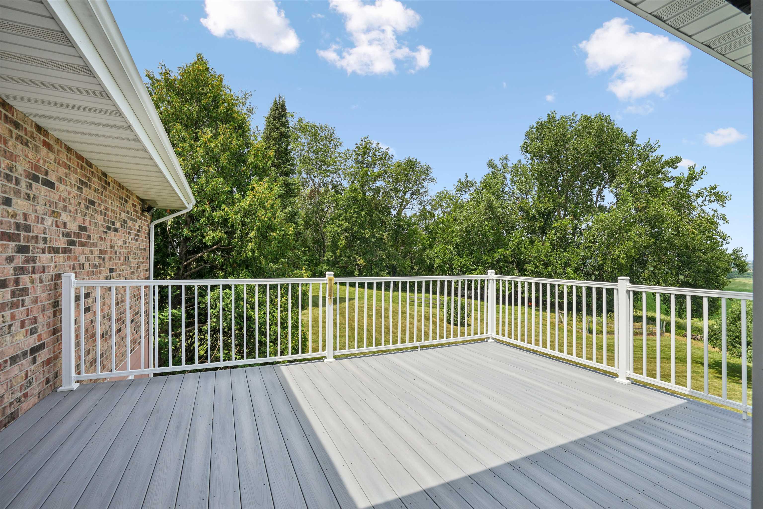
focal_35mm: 16
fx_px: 339
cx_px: 382
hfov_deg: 96.7
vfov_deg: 73.7
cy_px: 254
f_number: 10
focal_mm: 16
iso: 100
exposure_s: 1/200
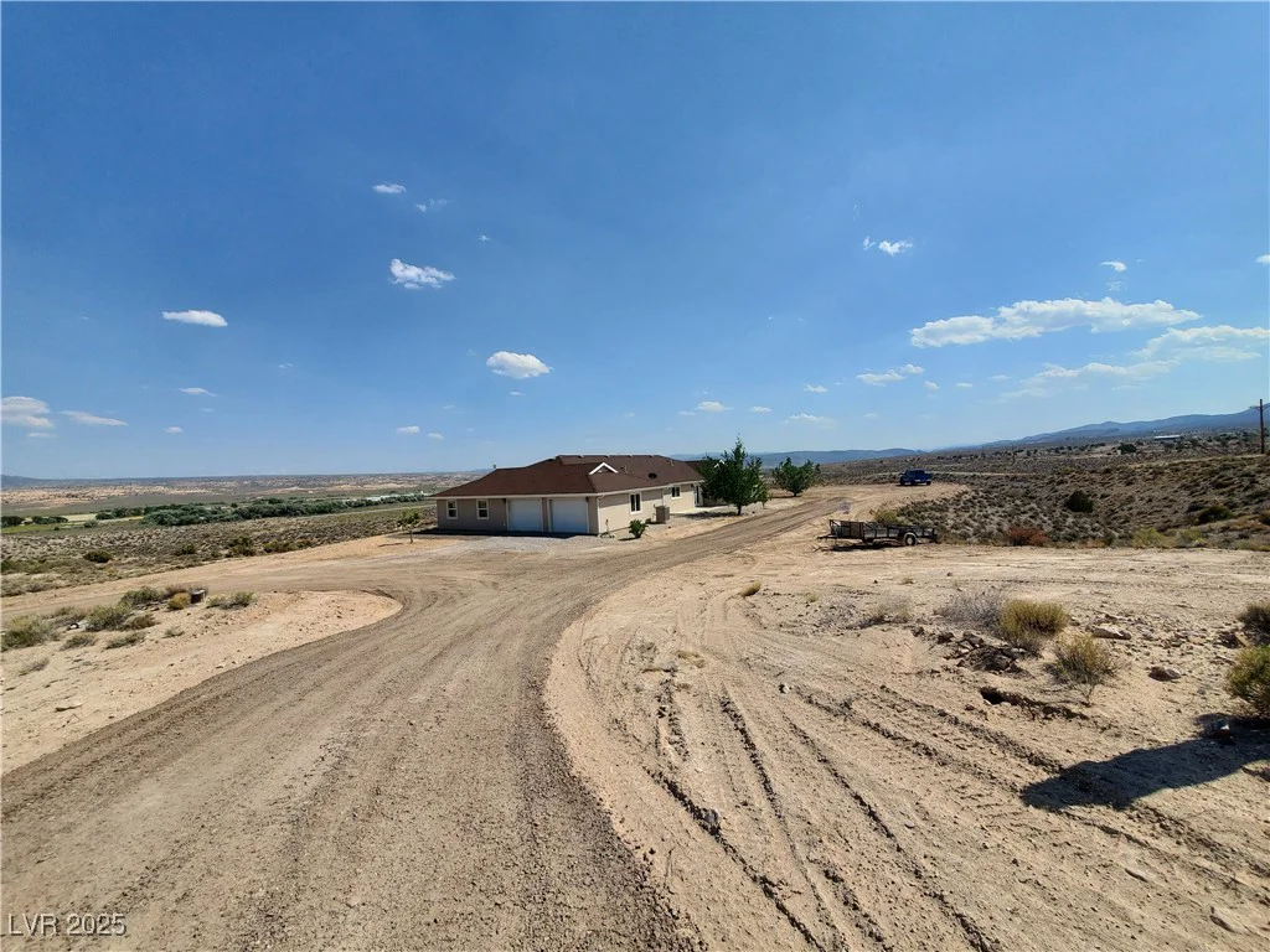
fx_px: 477
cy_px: 476
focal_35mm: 13
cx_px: 635
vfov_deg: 89.9
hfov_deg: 106.2
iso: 50
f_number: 2.2
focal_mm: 1.8
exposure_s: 1/1718
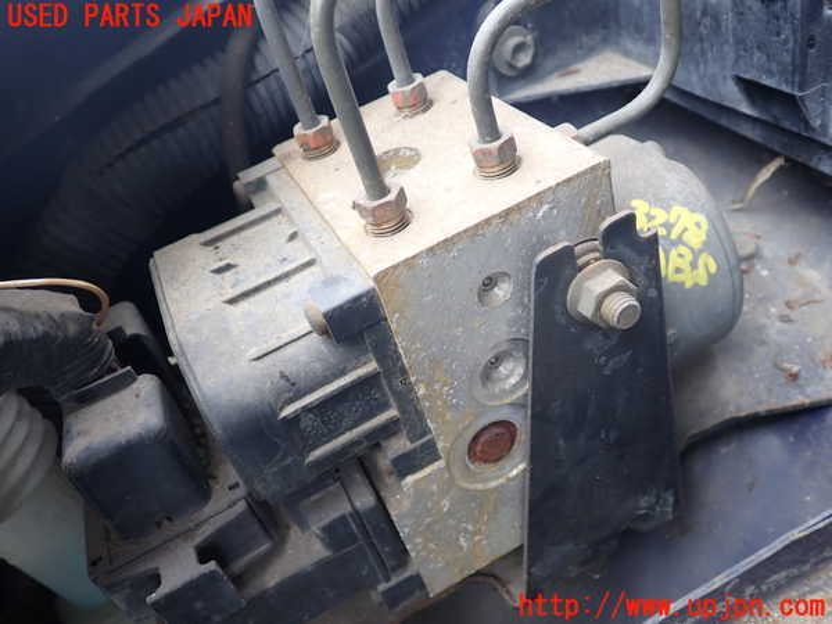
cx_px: 416
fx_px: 721
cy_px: 312
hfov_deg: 60.0
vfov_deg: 46.8
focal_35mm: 30
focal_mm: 5.4
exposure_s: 1/80
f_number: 2.3
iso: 100
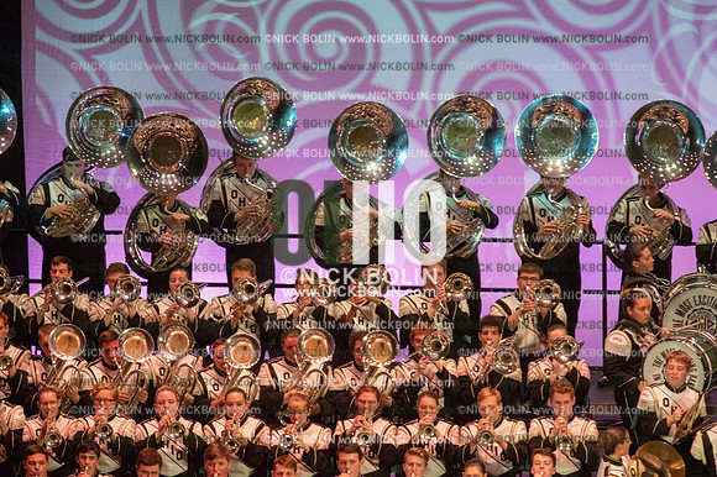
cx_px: 358
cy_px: 238
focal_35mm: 300
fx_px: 5971
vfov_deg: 4.6
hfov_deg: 6.9
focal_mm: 300
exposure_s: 1/250
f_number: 5.6
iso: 8000
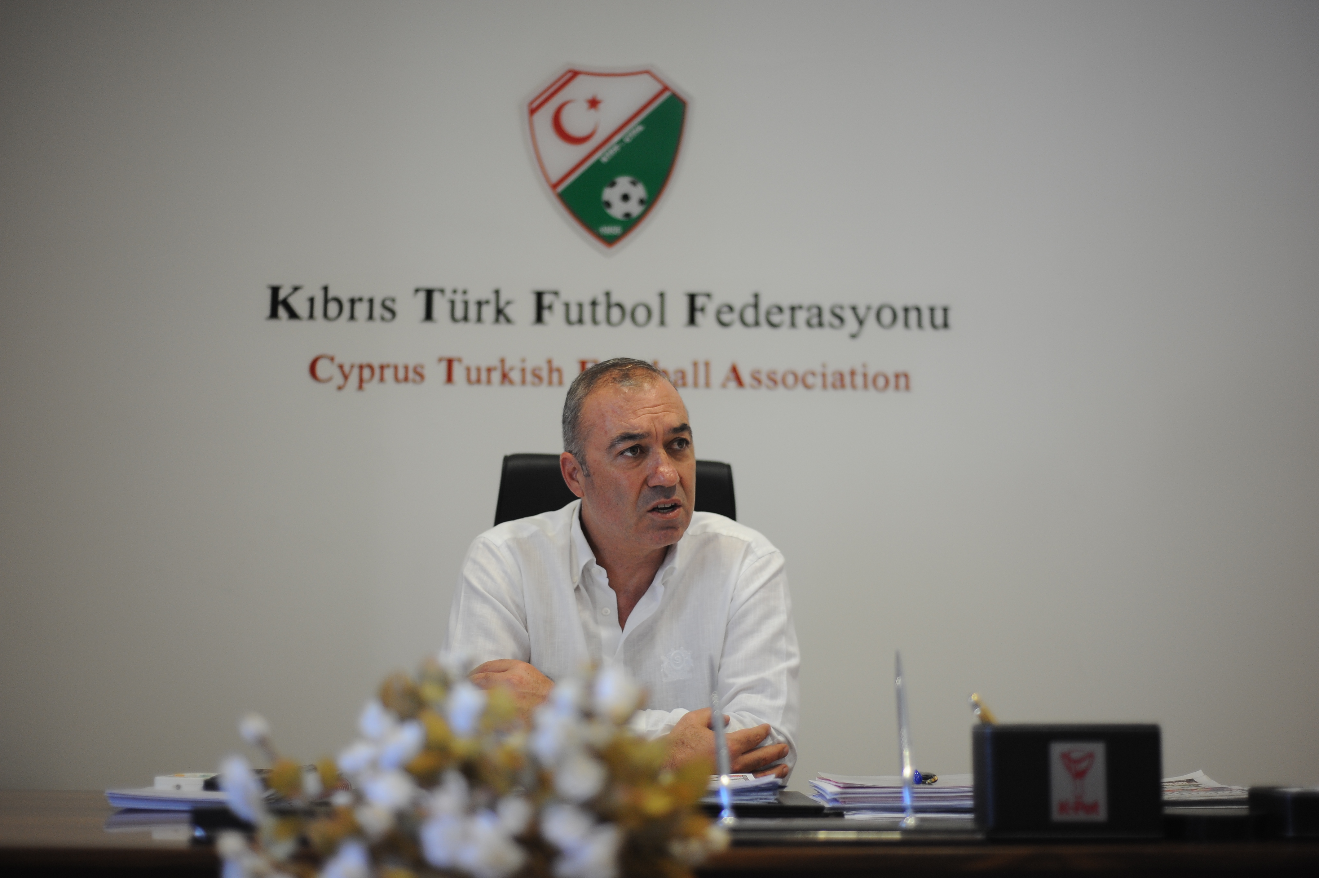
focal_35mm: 50
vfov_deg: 27.0
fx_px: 1831
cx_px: 660
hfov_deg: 39.6
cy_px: 439
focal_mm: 50
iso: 800
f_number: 1.8
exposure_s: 1/320
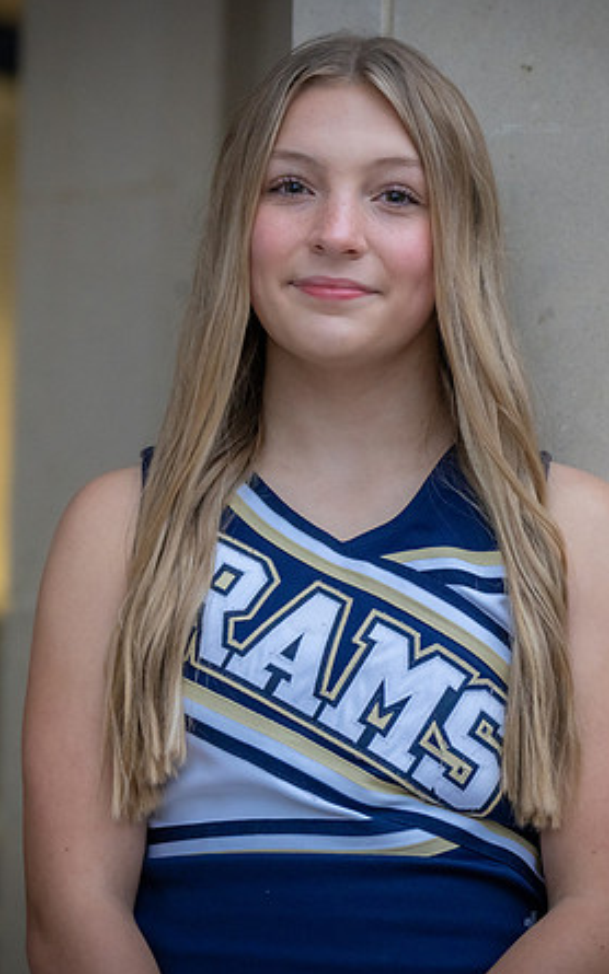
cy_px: 488
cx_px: 323
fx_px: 4728
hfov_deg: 7.4
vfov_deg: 11.8
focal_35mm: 178
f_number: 2.8
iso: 2500
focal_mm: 109
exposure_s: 1/250
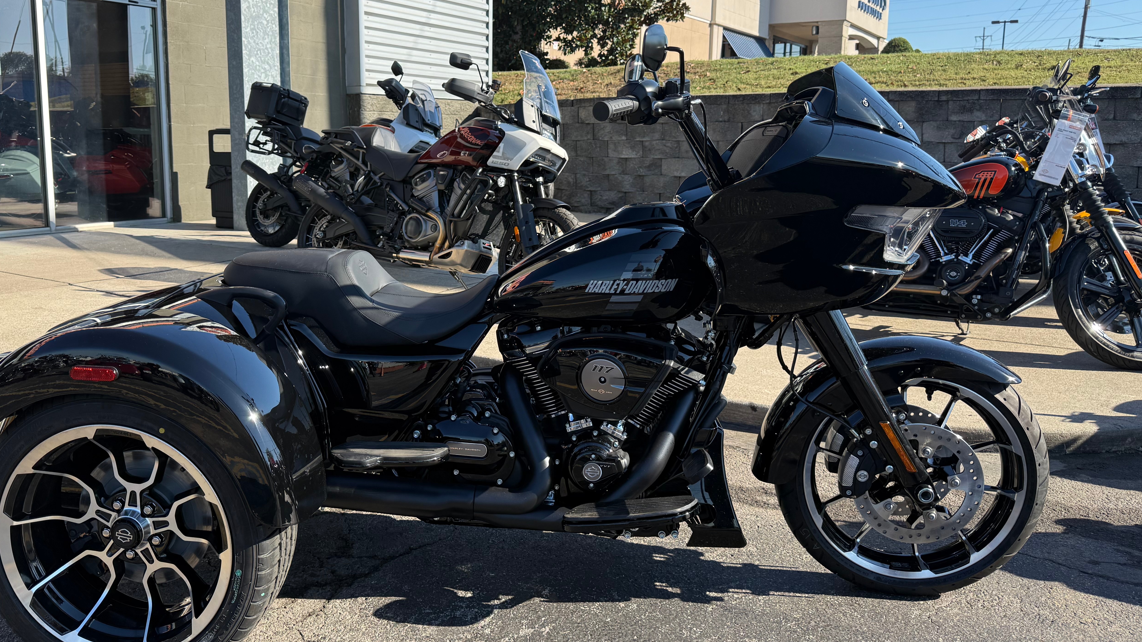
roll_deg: -0.6
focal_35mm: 30
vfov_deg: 38.8
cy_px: 262
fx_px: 908
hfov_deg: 64.0
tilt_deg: -7.0
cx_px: 491
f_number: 1.78
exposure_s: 1/2169
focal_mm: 6.76
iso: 100
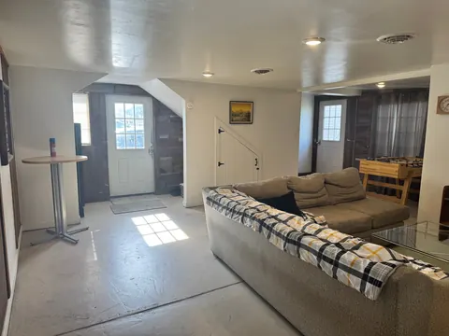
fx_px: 311
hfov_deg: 71.6
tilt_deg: -7.3
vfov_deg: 56.8
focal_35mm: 24
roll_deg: +0.1
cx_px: 224
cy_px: 168
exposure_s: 1/120
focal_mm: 6.76
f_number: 1.78
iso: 64
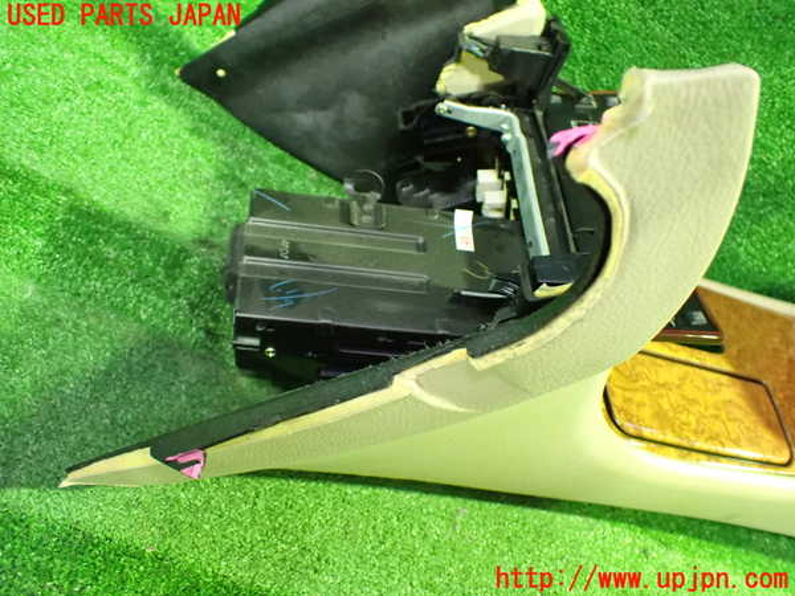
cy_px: 298
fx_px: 689
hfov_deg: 60.0
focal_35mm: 30
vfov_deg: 46.8
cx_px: 398
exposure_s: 1/30
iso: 1250
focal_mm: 5.4
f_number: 2.3
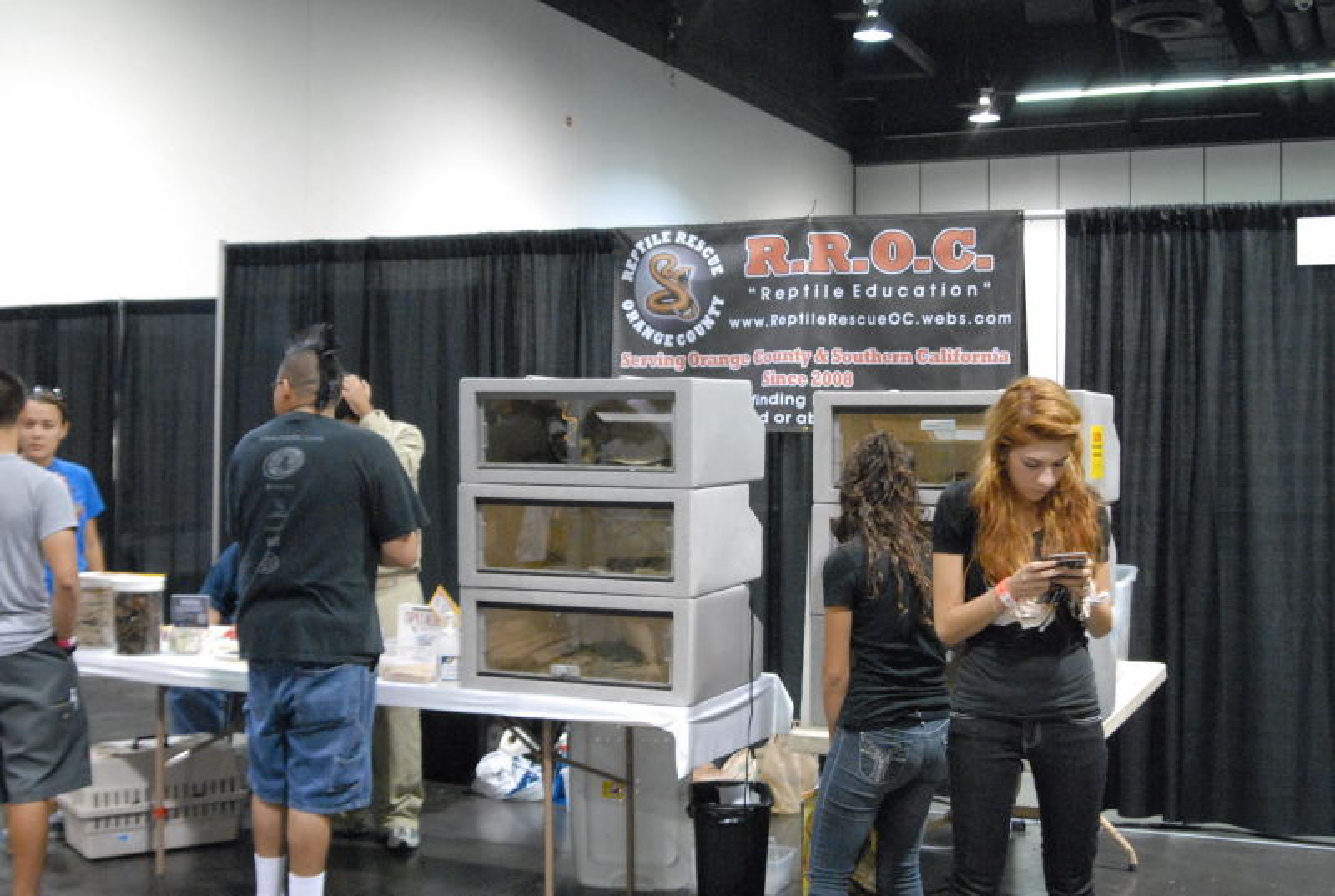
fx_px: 1561
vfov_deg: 32.0
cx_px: 668
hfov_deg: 46.3
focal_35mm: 42
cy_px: 448
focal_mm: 28
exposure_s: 1/80
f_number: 4
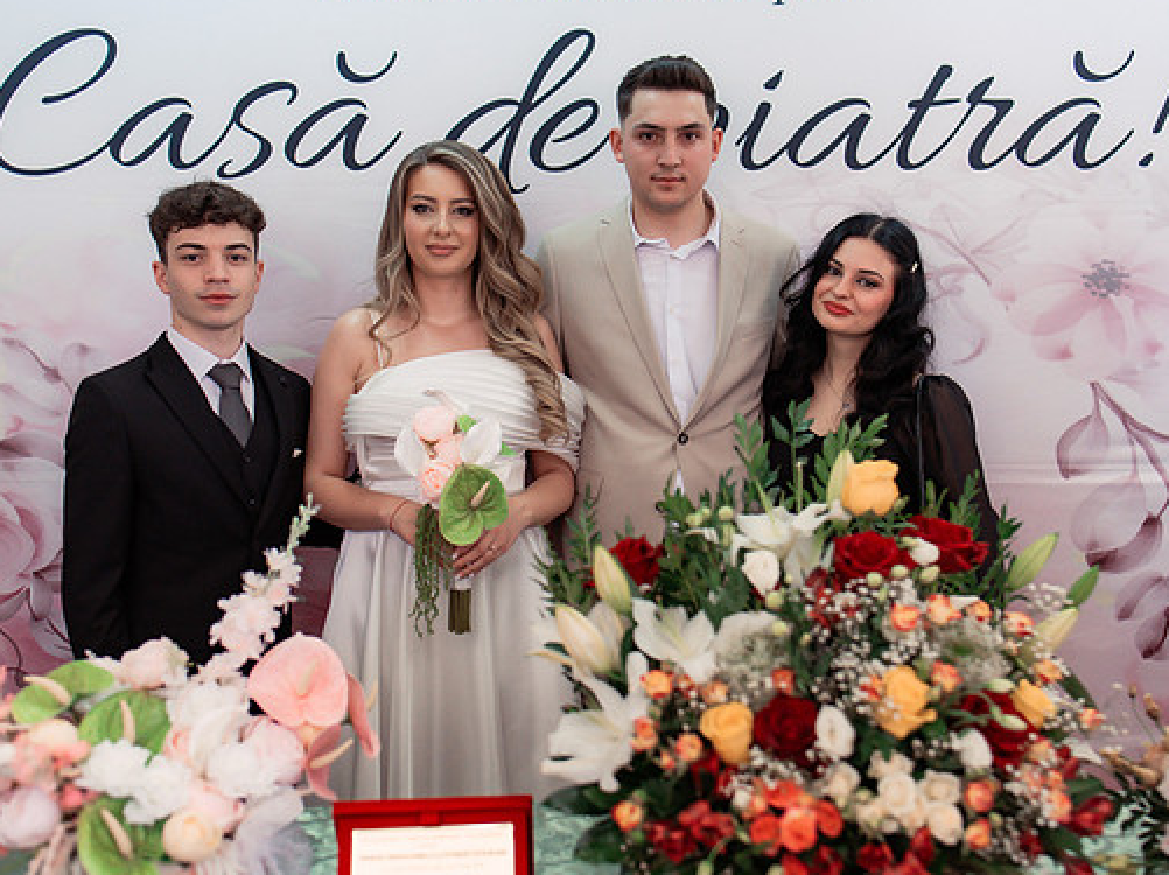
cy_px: 435
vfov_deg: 36.8
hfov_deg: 47.9
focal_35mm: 39
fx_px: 1316
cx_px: 600
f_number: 2.8
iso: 1000
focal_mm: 35
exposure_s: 1/250
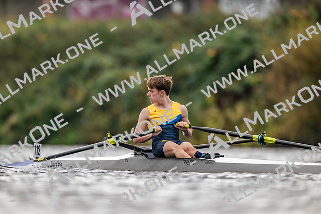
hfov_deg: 3.4
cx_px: 160
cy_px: 107
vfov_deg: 2.3
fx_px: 5351
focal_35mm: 600
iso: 2200
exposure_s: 1/2500
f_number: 4
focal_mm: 600
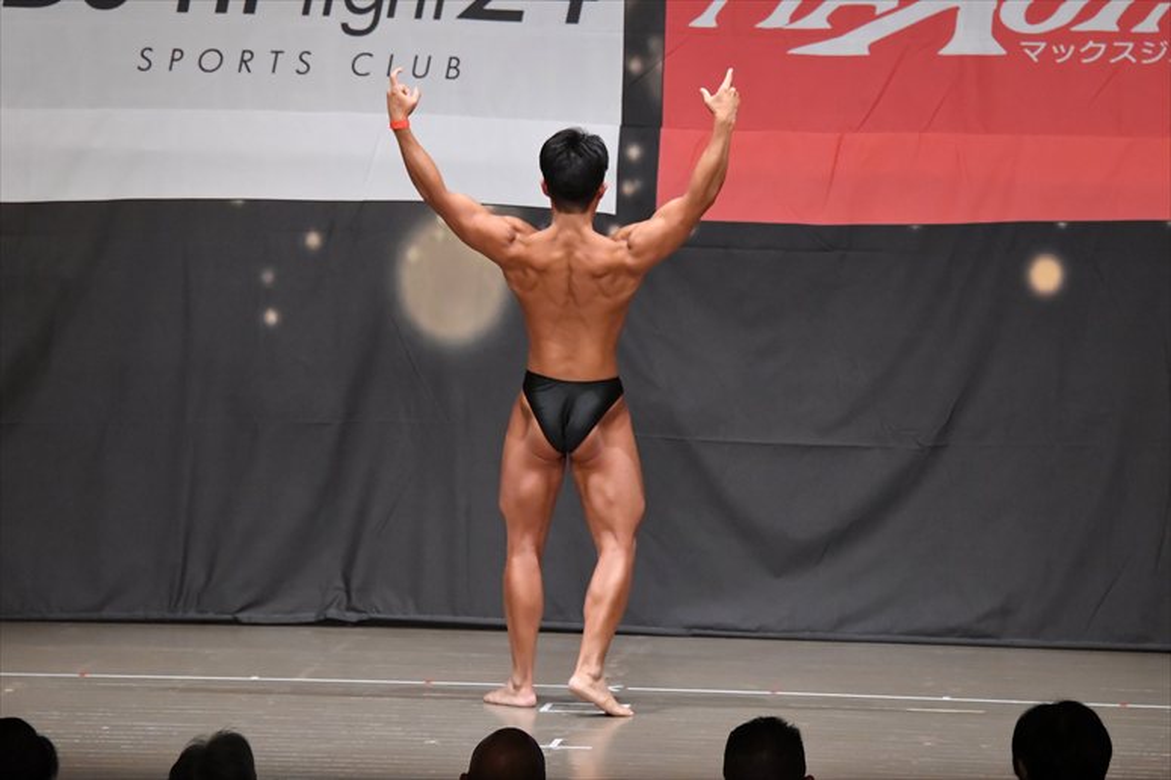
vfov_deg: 6.8
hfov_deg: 10.2
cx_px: 586
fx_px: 6567
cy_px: 390
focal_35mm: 202
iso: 6400
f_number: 5.6
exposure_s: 1/400
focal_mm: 135
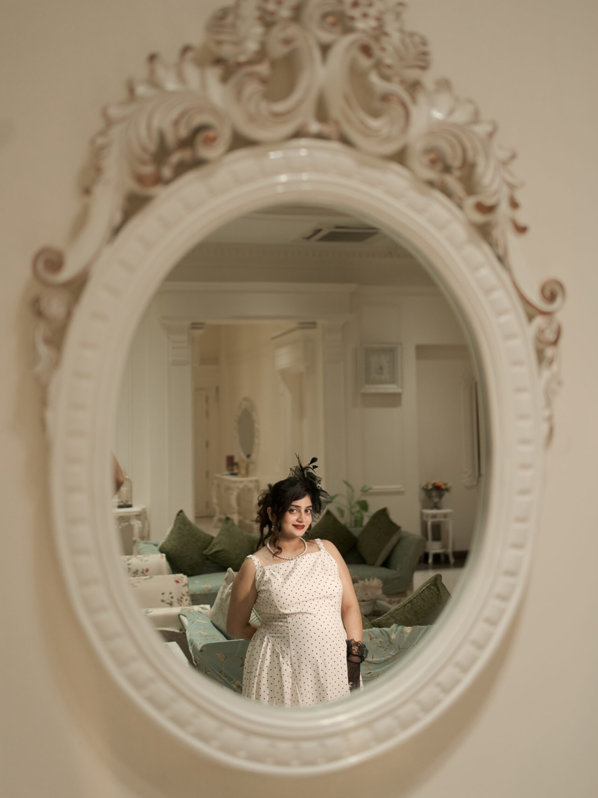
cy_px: 373
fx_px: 875
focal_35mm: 38
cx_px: 299
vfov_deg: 48.9
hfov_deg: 37.7
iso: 1000
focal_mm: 35
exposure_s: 1/320
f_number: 1.8
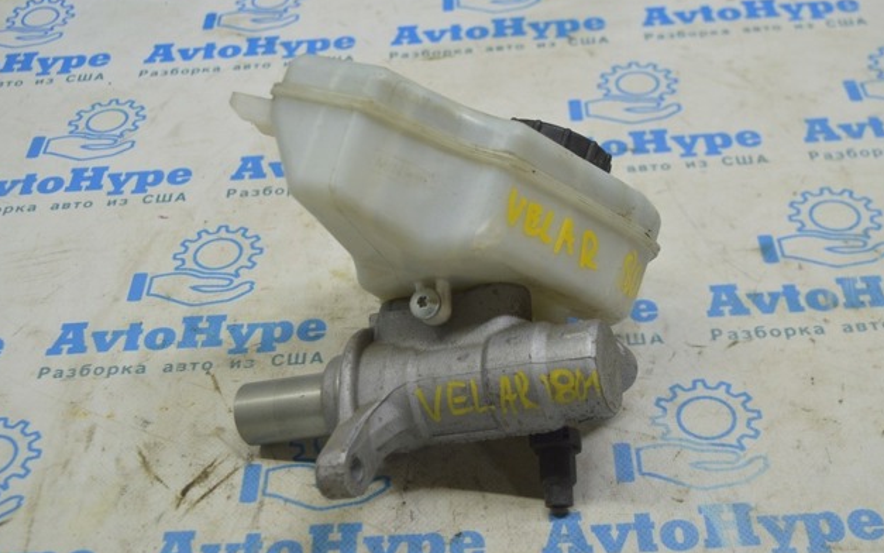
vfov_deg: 24.4
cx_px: 441
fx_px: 1277
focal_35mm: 53
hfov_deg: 38.2
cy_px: 279
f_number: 5.6
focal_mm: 34
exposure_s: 1/40
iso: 400
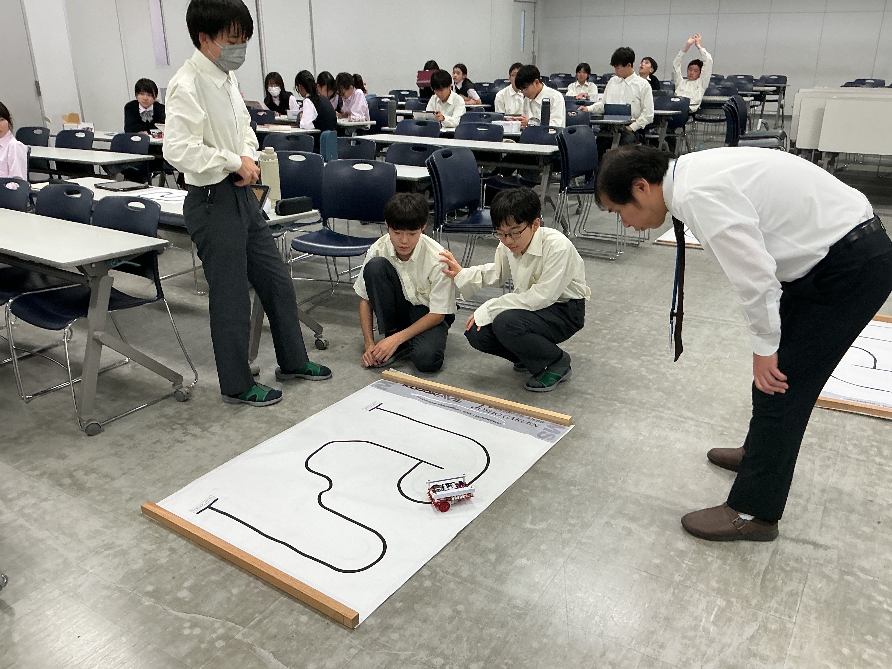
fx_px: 747
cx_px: 446
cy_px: 334
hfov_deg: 61.7
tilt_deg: -21.4
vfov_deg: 48.2
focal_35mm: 29
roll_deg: -0.3
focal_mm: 3
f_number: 1.8
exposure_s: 1/60
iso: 80
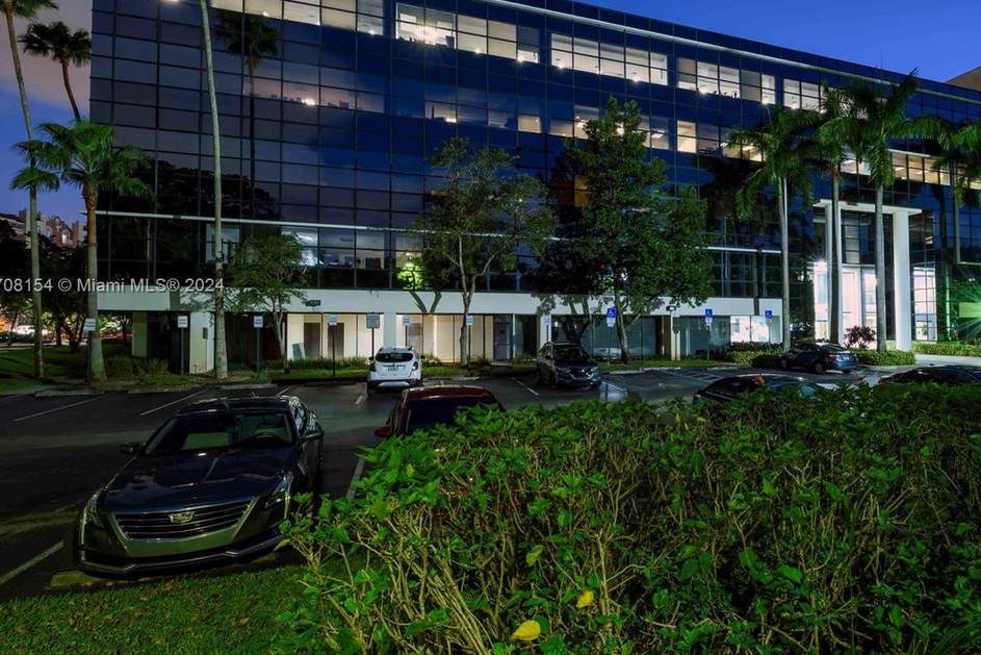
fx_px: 518
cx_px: 624
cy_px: 287
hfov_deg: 84.9
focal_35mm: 19
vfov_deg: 64.3
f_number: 16
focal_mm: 14
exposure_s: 30
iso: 100
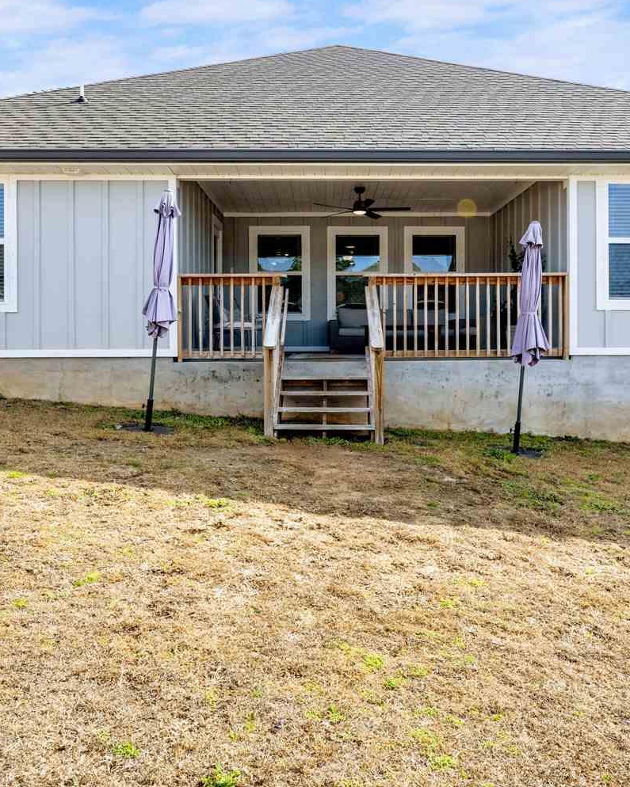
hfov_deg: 49.9
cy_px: 327
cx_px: 338
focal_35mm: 29
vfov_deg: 60.1
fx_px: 676
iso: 400
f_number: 11
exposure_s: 1/320
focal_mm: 15
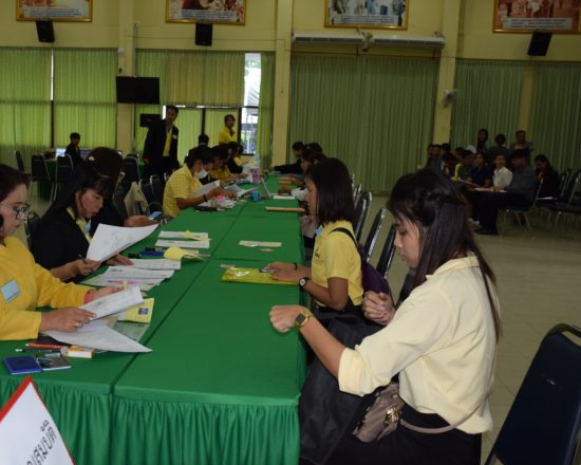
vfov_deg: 36.5
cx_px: 215
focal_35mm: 41
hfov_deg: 44.4
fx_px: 705
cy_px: 228
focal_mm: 22
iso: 800
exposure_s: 1/100
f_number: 3.5
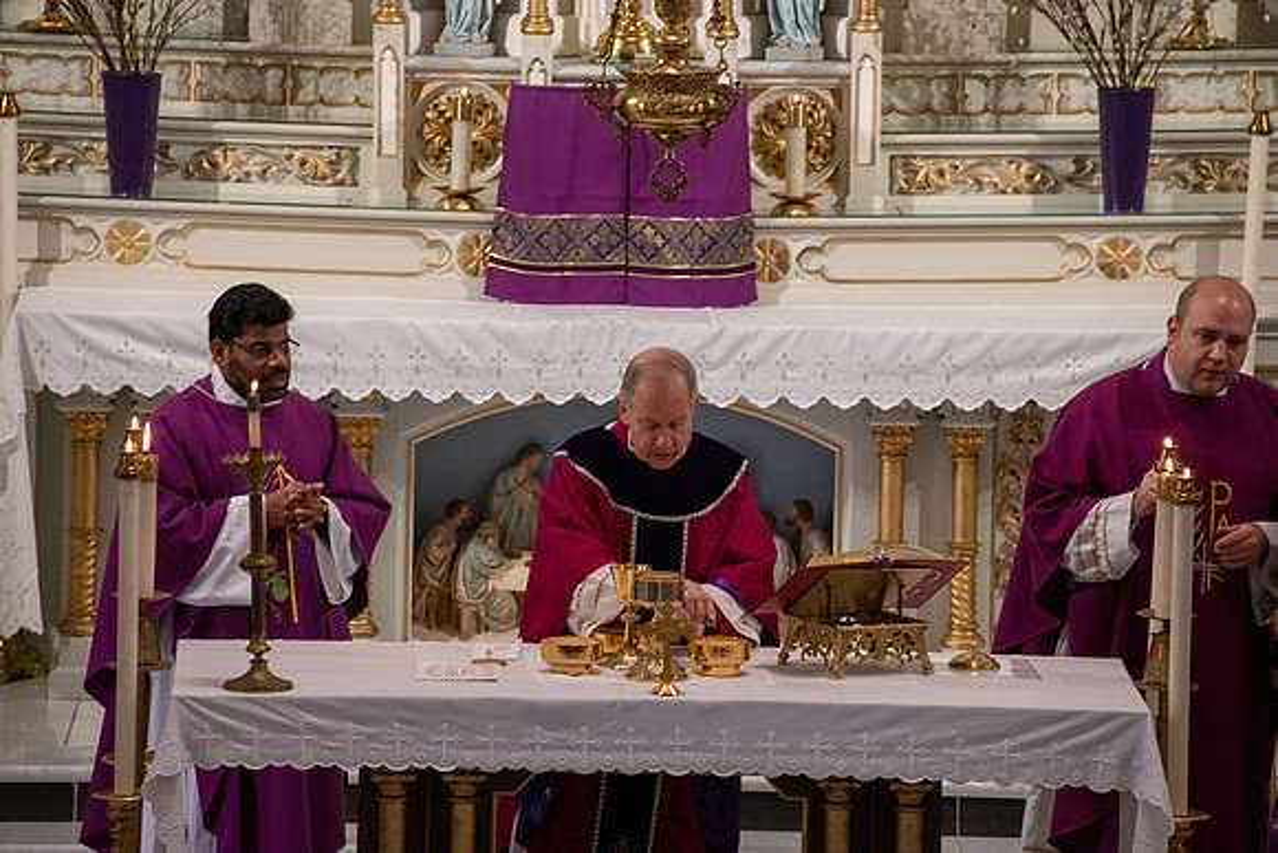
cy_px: 426
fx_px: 10652
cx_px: 639
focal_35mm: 300
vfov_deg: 4.6
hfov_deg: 6.9
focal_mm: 300
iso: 4000
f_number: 9
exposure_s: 1/100
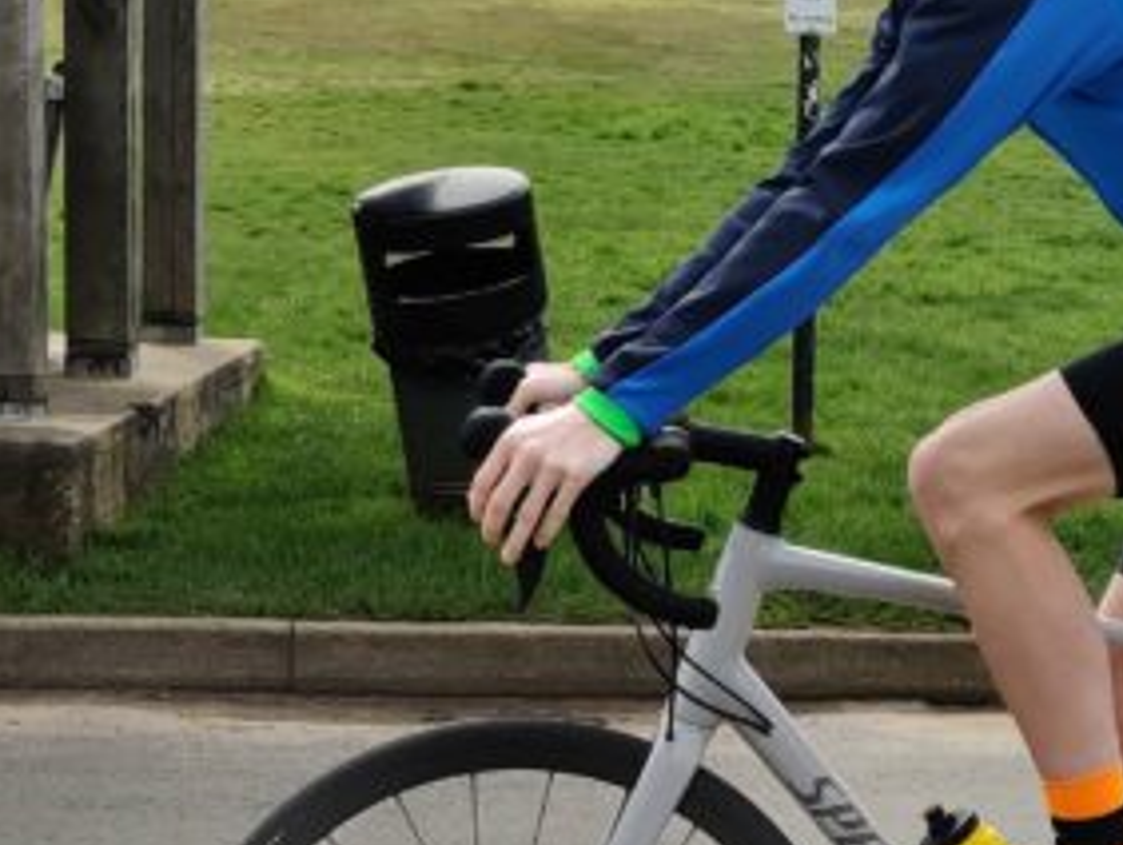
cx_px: 880
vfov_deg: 15.1
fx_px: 3182
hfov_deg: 19.8
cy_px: 422
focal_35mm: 98
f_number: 1.65
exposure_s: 1/1348
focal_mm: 4.75
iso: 125
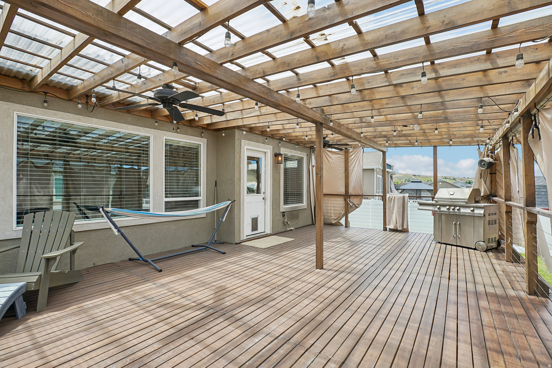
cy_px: 184
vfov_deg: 73.7
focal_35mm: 16
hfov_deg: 96.7
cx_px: 276
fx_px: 245
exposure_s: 1/100
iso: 100
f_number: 8
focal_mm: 16
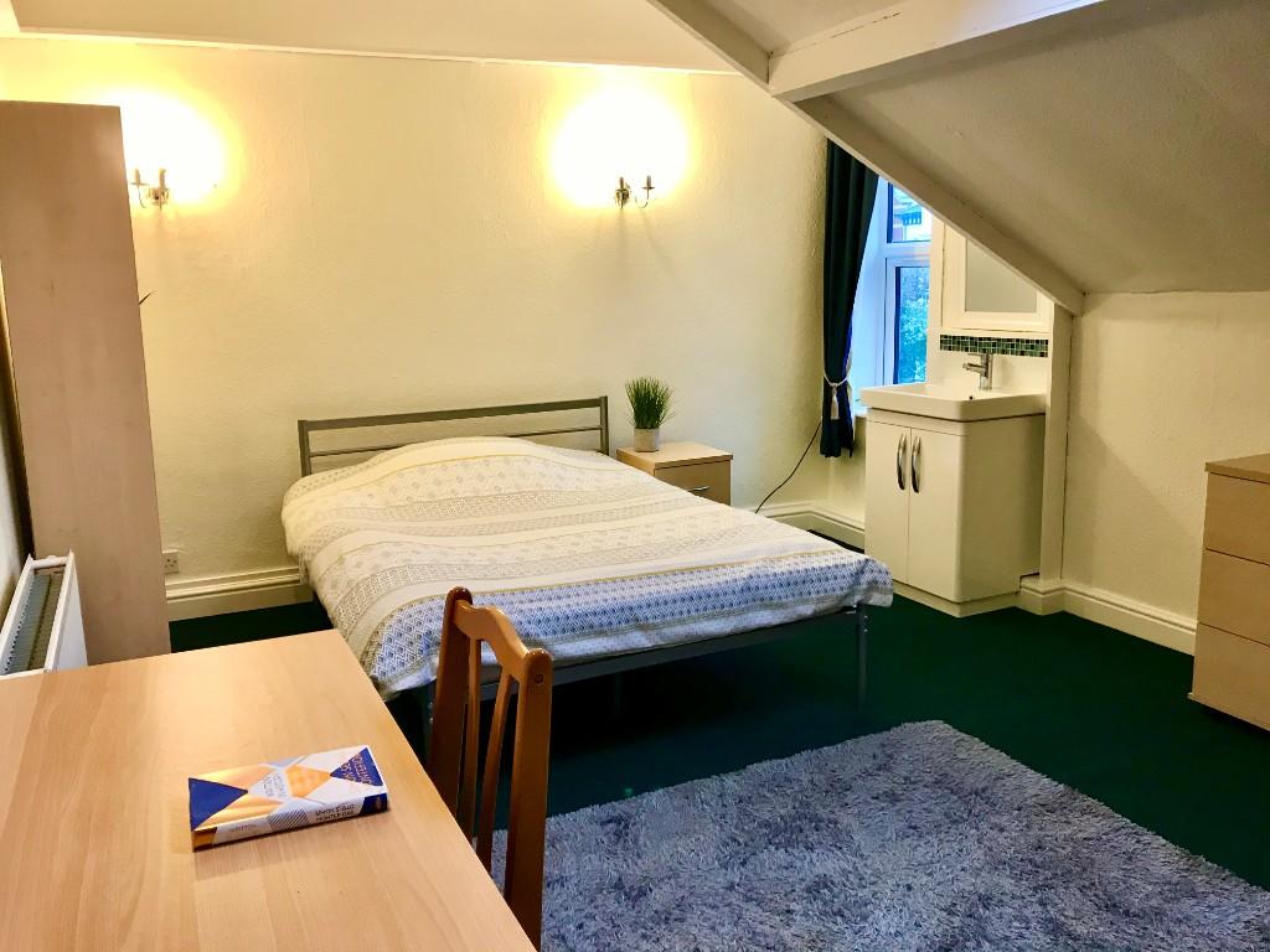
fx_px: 1027
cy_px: 476
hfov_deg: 63.4
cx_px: 635
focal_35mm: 28
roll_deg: +0.7
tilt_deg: -10.3
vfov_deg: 49.7
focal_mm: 3.99
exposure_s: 1/20
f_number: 1.8
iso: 40
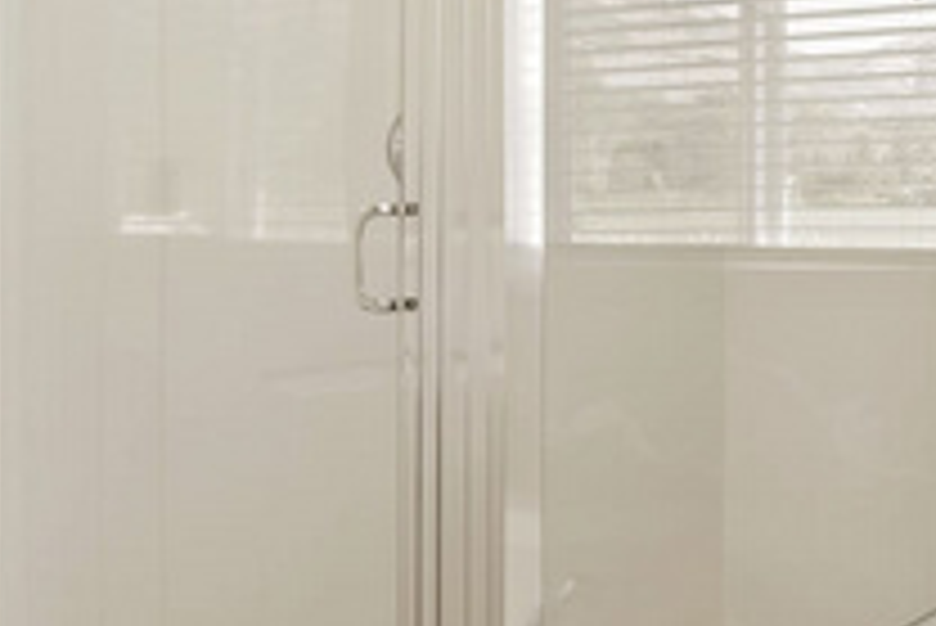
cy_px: 200
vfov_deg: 33.1
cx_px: 1332
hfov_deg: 31.2
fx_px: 1041
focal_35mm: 40
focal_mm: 13
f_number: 8
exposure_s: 1/1.25
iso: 64
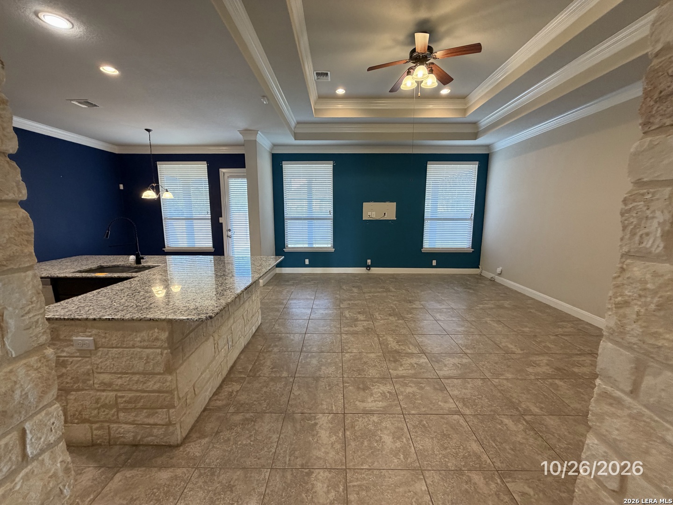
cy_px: 252
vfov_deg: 85.7
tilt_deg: -7.9
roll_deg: +0.6
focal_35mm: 14
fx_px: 272
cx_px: 336
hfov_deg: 102.1
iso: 320
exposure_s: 1/60
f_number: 2.2
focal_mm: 2.22
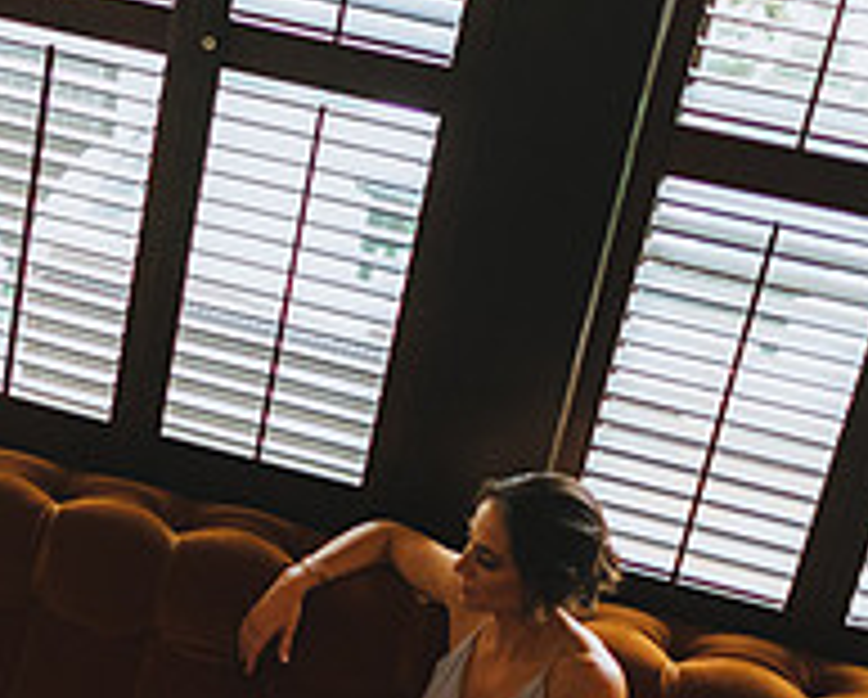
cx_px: -404
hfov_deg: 16.1
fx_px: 2830
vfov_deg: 14.0
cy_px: 351
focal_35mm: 110
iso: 1250
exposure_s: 1/640
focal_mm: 35
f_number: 2
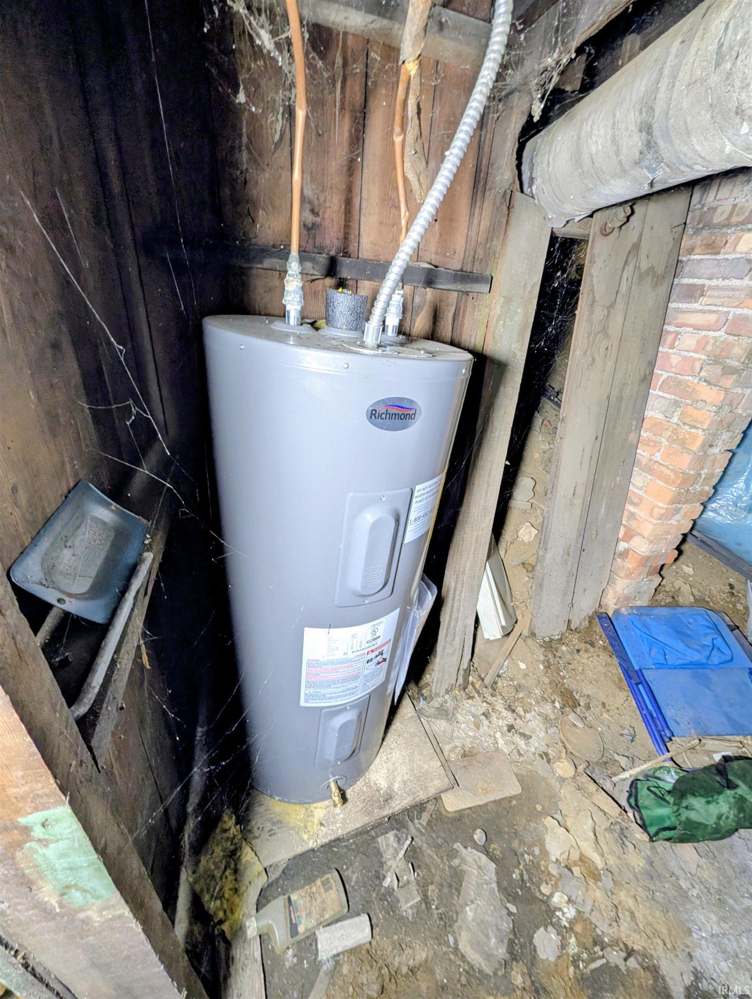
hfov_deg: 94.6
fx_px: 347
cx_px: 376
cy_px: 500
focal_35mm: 12
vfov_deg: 110.5
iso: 218
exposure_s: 1/43.1
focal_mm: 2.02
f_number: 1.7
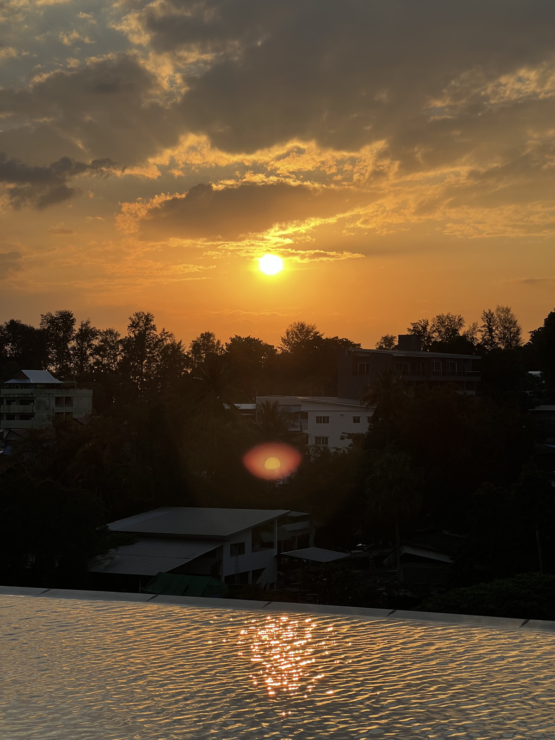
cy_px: 370
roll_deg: +0.5
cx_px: 278
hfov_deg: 19.1
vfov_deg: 25.3
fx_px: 1646
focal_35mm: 77
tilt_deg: +1.1
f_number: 2.8
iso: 32
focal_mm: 9
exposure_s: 1/1054
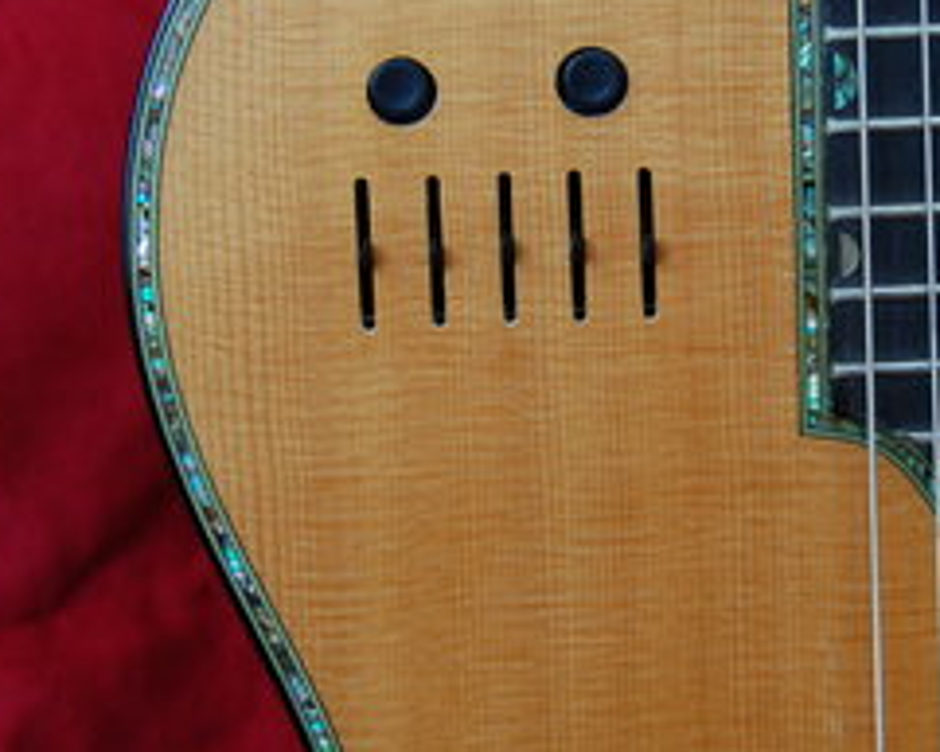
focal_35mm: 98
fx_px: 2728
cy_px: 253
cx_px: 597
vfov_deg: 15.7
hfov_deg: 19.5
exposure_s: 1/125
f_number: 5.6
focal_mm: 42
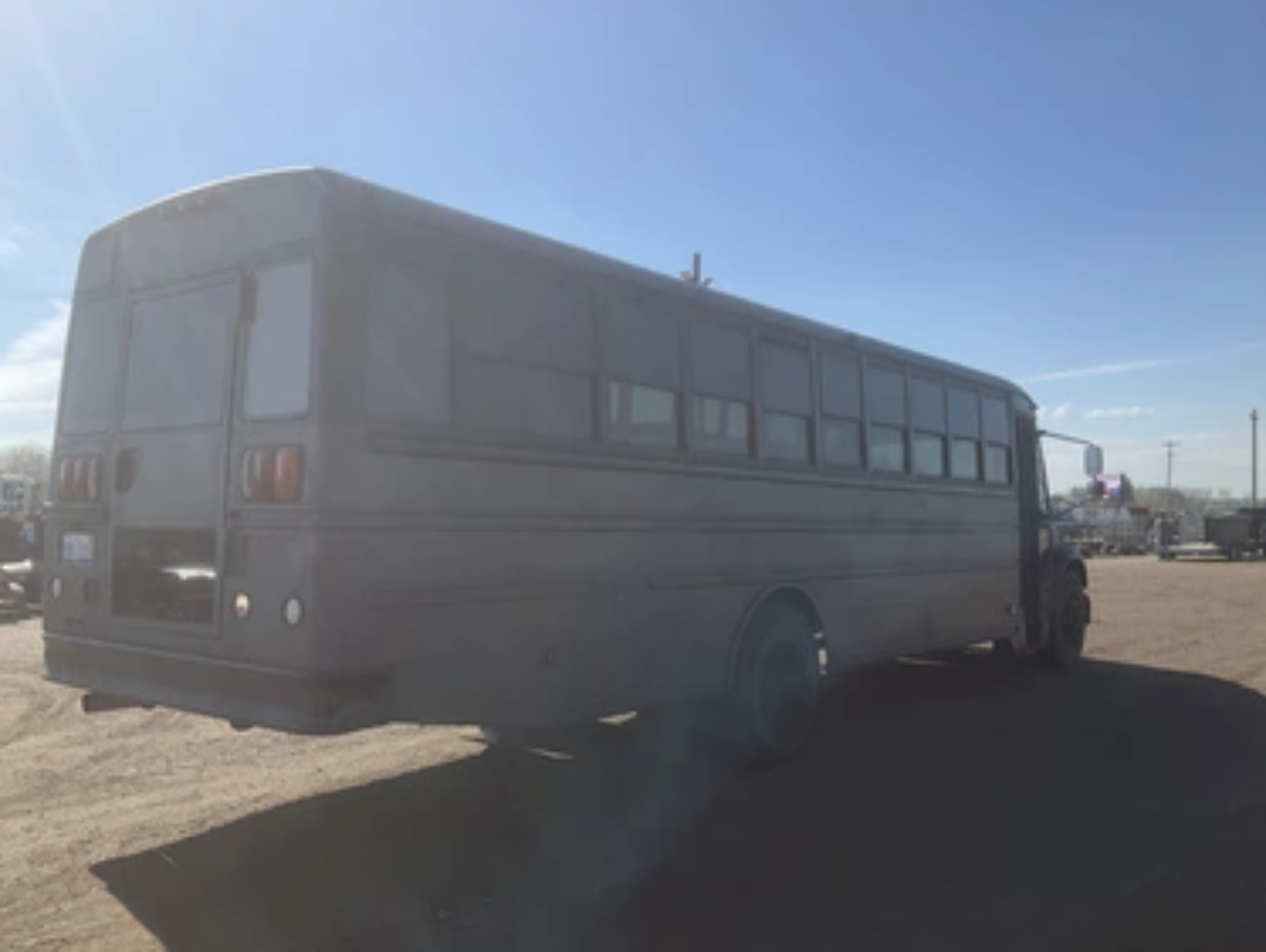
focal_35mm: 31
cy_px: 495
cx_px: 630
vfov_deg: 45.5
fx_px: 1134
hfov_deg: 58.3
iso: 25
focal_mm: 3
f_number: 1.8
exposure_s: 1/2427
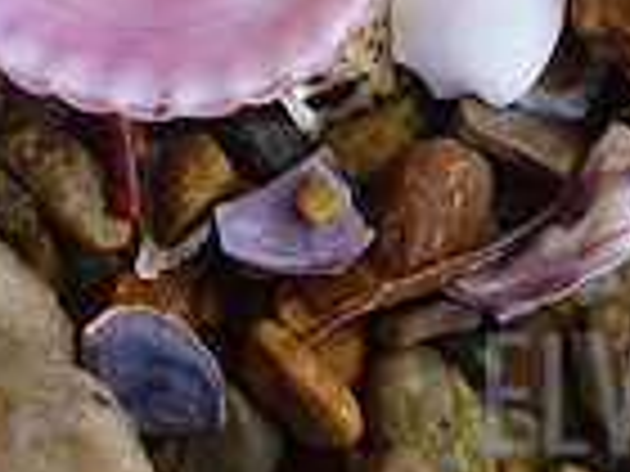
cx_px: 162
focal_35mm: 116
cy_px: -434
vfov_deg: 11.6
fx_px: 2111
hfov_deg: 16.9
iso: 320
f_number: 3.3
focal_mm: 4.9
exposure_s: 1/250
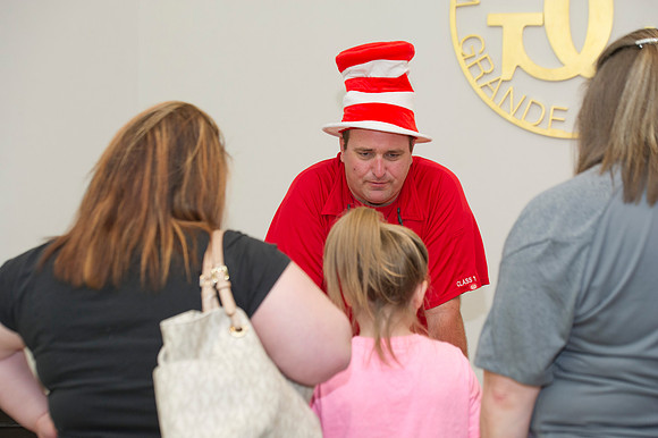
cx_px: 329
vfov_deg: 16.6
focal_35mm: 82
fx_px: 1498
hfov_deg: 24.8
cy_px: 219
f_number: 5
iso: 1250
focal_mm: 82
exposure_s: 1/125
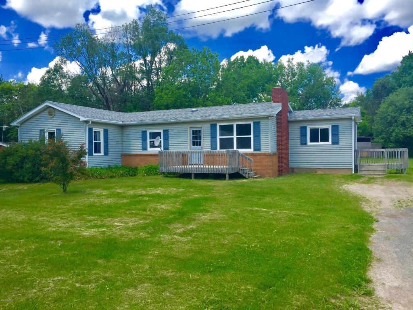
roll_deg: -0.1
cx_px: 206
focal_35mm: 29
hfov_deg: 61.7
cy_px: 155
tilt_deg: +0.5
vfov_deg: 48.2
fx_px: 346
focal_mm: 4.15
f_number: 2.2
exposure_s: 1/1163
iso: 32
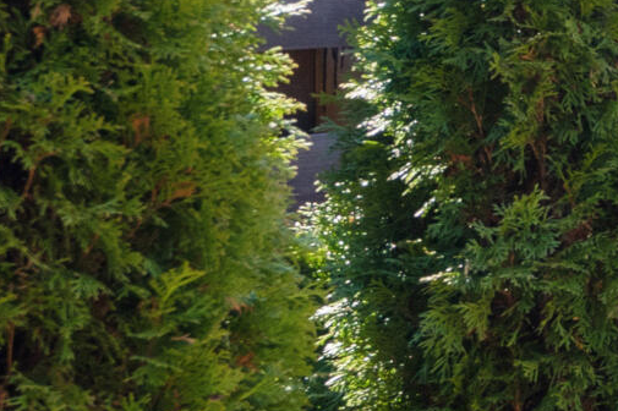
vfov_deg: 6.6
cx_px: 1655
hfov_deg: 8.7
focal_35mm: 208
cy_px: -46
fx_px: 3568
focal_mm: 35
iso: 320
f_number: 7.1
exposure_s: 1/250
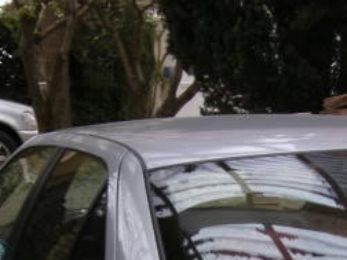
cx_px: 310
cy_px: 400
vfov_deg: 10.0
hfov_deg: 13.7
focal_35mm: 143
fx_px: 1433
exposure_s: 1/68.1
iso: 64
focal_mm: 7.5
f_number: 3.5
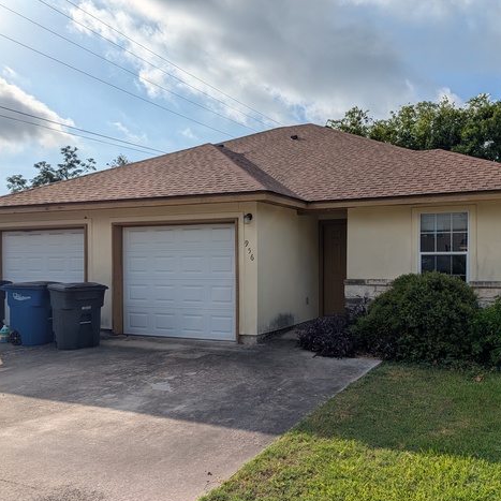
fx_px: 475
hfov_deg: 54.8
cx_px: 323
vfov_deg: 55.6
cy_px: 256
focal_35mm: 29
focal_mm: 6.9
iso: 20
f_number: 1.68
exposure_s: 1/4651
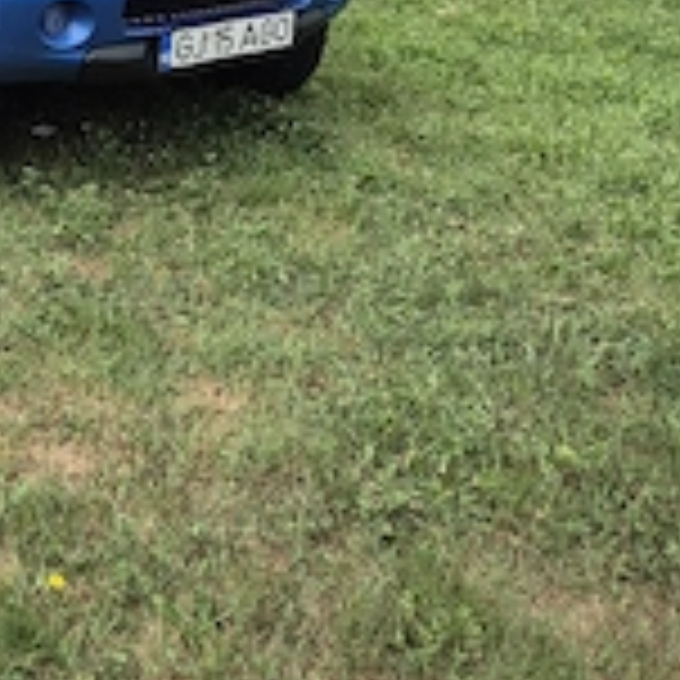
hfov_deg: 29.7
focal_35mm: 54
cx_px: 18
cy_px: 18
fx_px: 1200
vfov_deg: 29.7
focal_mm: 5.4
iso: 25
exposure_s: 1/1250
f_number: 1.8
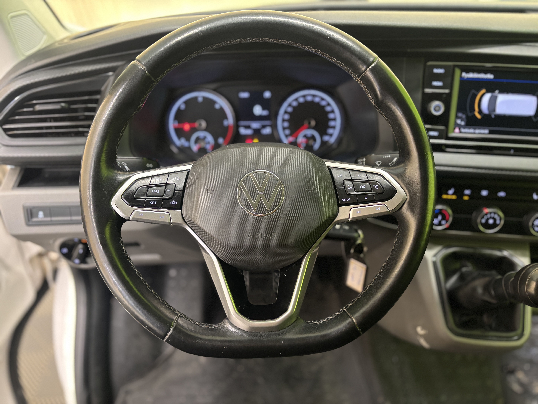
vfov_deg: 53.1
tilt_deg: -38.2
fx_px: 404
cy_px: 202
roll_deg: +0.1
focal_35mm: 26
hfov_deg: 67.3
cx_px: 269
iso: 400
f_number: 1.6
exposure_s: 1/33
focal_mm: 5.96
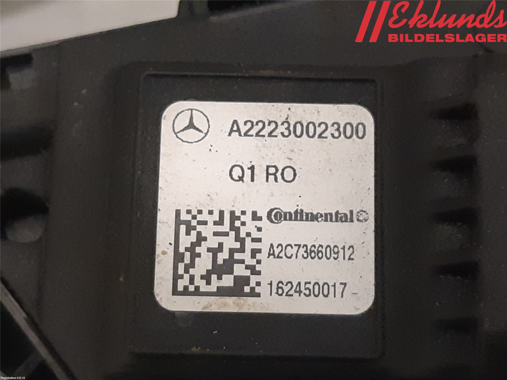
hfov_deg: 67.3
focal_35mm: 26
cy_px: 190
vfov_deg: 53.1
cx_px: 254
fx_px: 381
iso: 320
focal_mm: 3.93
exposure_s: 1/50
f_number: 1.7
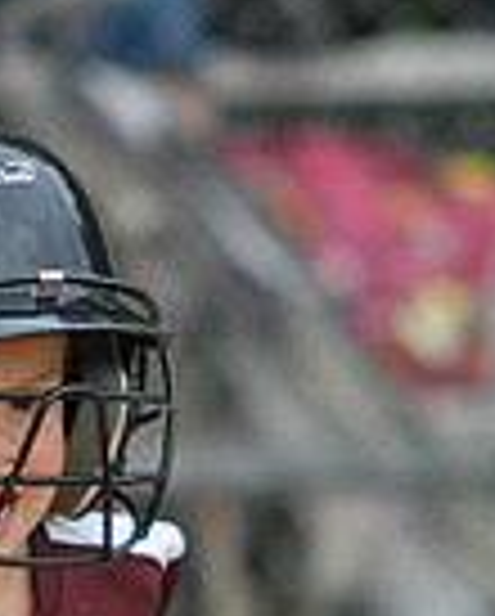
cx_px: -7
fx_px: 16920
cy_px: 985
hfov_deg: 1.7
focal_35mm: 926
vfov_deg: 2.1
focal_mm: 200
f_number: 2.8
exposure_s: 1/4000
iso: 1000
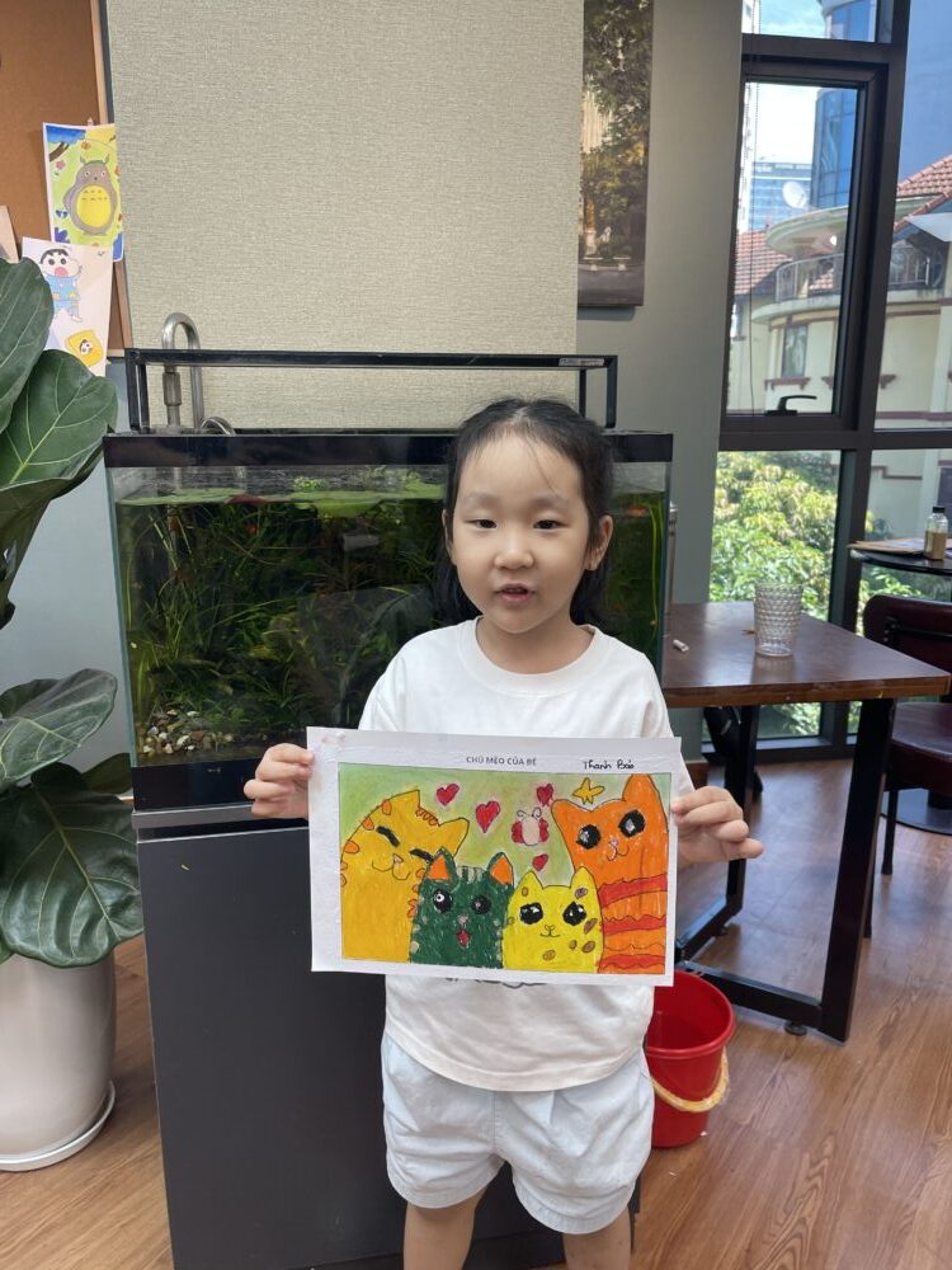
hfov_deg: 54.9
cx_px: 476
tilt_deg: -14.1
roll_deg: +0.2
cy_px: 635
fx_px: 917
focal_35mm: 25
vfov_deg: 69.4
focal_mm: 5.1
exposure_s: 1/121
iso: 64
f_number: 1.6
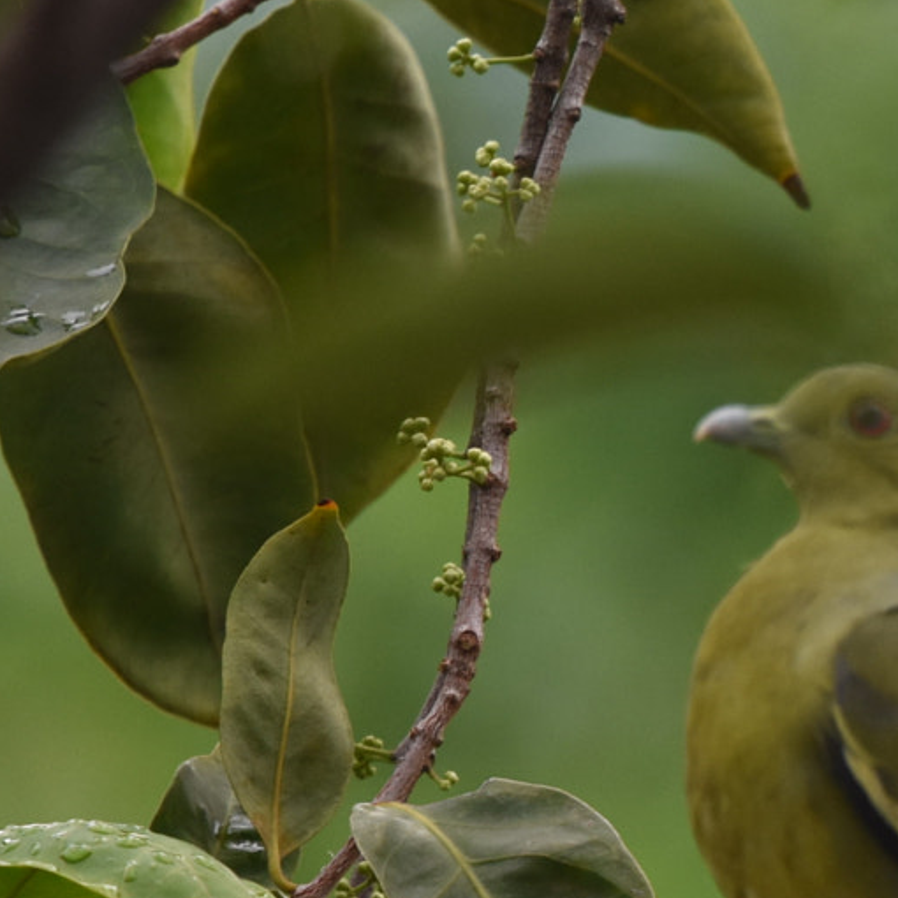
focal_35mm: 2148
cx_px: 1602
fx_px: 63043
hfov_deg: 0.8
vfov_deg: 0.8
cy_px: 703
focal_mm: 420
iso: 400
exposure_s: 1/800
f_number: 5.6
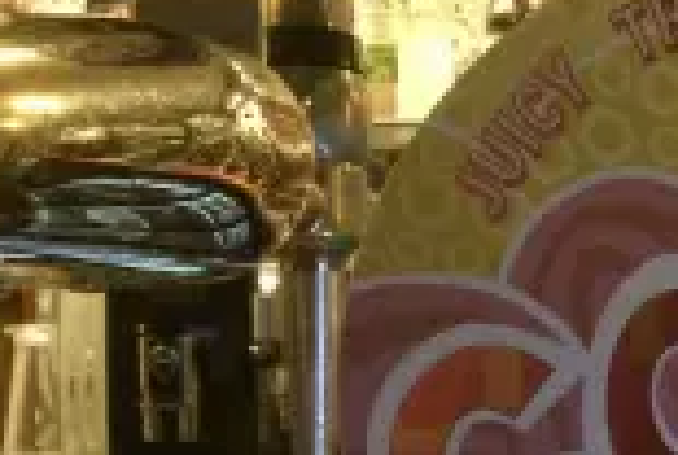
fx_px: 1566
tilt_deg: -3.0
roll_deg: -0.4
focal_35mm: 83
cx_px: 805
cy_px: 486
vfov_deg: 16.1
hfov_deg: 22.6
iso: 200
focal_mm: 3.3
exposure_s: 1/17
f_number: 2.4
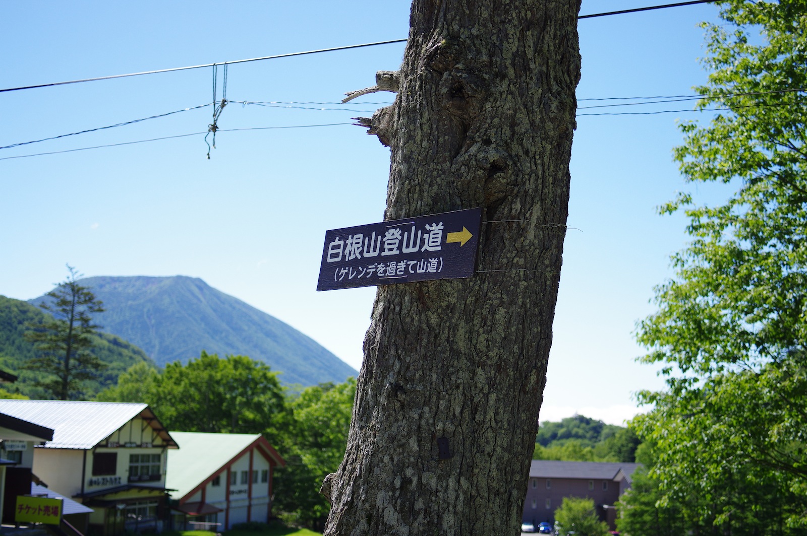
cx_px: 404
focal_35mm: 52
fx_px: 1165
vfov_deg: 25.9
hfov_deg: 38.2
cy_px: 268
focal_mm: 35
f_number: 2.8
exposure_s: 1/1600
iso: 200
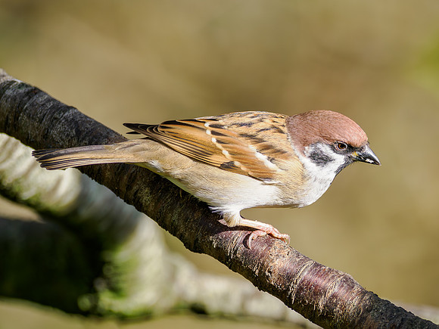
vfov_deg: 1.5
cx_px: 294
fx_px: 12713
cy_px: 191
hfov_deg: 2.0
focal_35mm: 1002
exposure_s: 1/1000
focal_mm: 300
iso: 400
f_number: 4
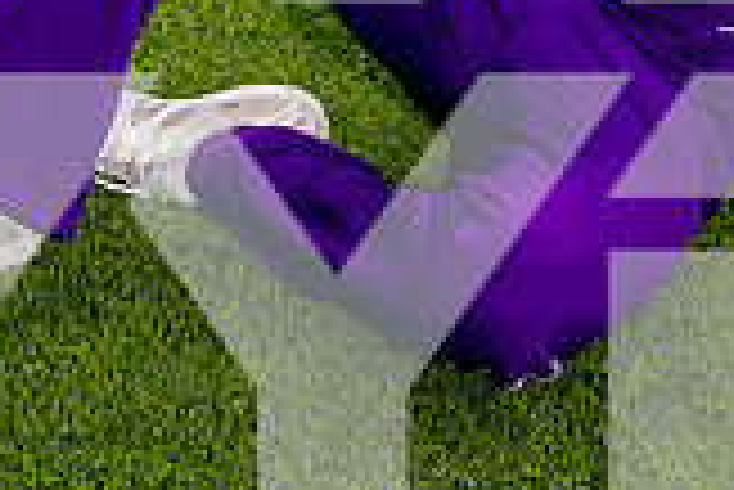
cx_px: 536
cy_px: -232
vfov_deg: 7.6
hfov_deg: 11.5
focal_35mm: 178
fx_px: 3632
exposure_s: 1/250
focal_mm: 50
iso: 100
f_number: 8
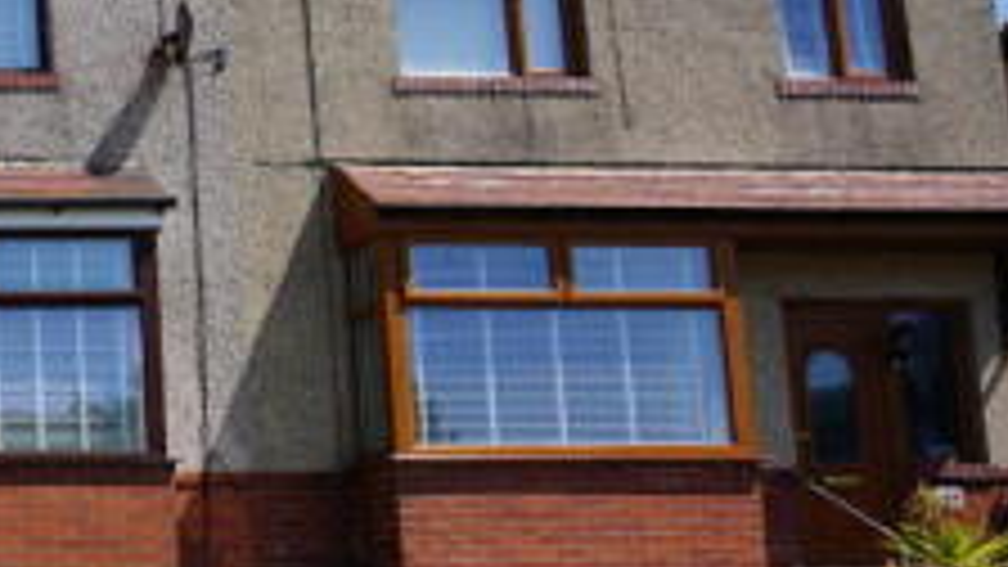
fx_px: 1310
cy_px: 439
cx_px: -308
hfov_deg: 31.9
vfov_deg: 24.1
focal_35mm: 49
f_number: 10
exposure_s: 1/160
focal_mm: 16
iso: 100
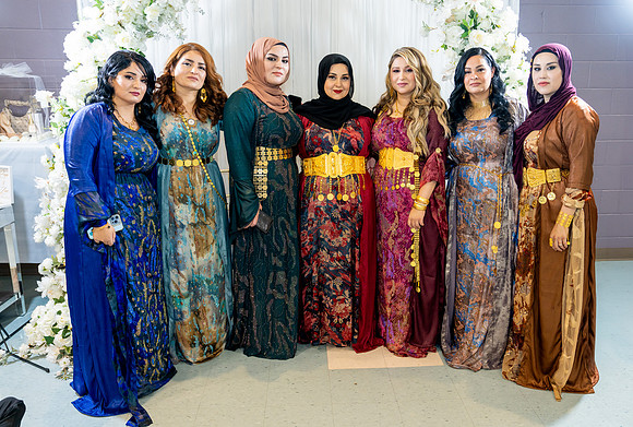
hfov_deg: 61.7
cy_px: 200
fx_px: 529
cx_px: 340
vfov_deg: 43.9
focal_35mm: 30
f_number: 2.8
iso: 640
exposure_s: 1/160
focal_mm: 28
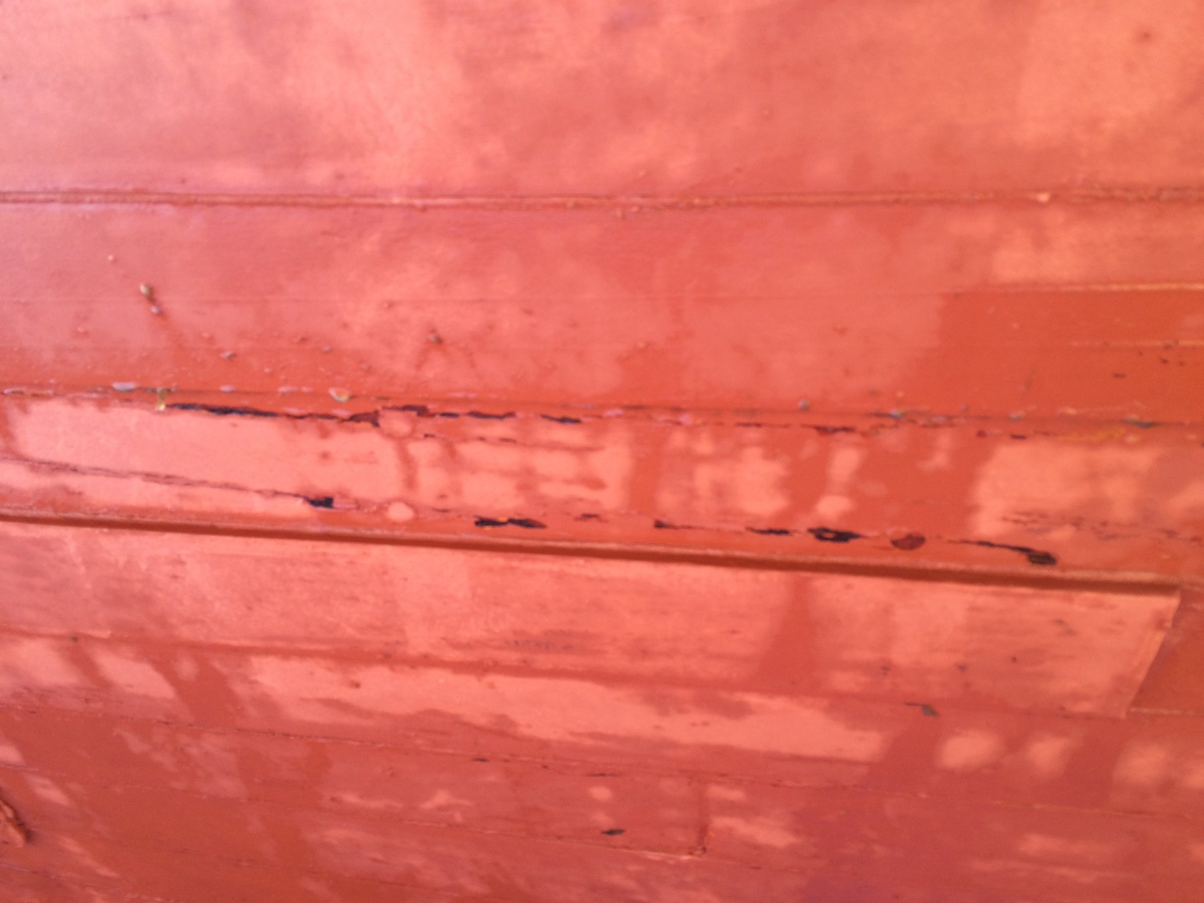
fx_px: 1009
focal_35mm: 29
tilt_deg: +12.2
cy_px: 452
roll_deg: -8.2
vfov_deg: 48.2
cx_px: 602
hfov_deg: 61.7
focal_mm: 4.15
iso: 40
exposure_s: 1/60
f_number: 2.2
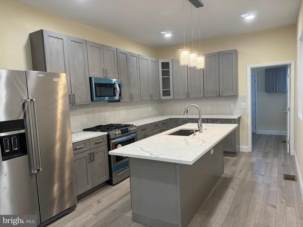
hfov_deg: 71.6
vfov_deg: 56.8
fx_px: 210
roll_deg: +2.5
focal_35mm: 24
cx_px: 152
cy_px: 114
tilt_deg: -5.1
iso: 125
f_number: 1.78
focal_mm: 6.86
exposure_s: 1/60
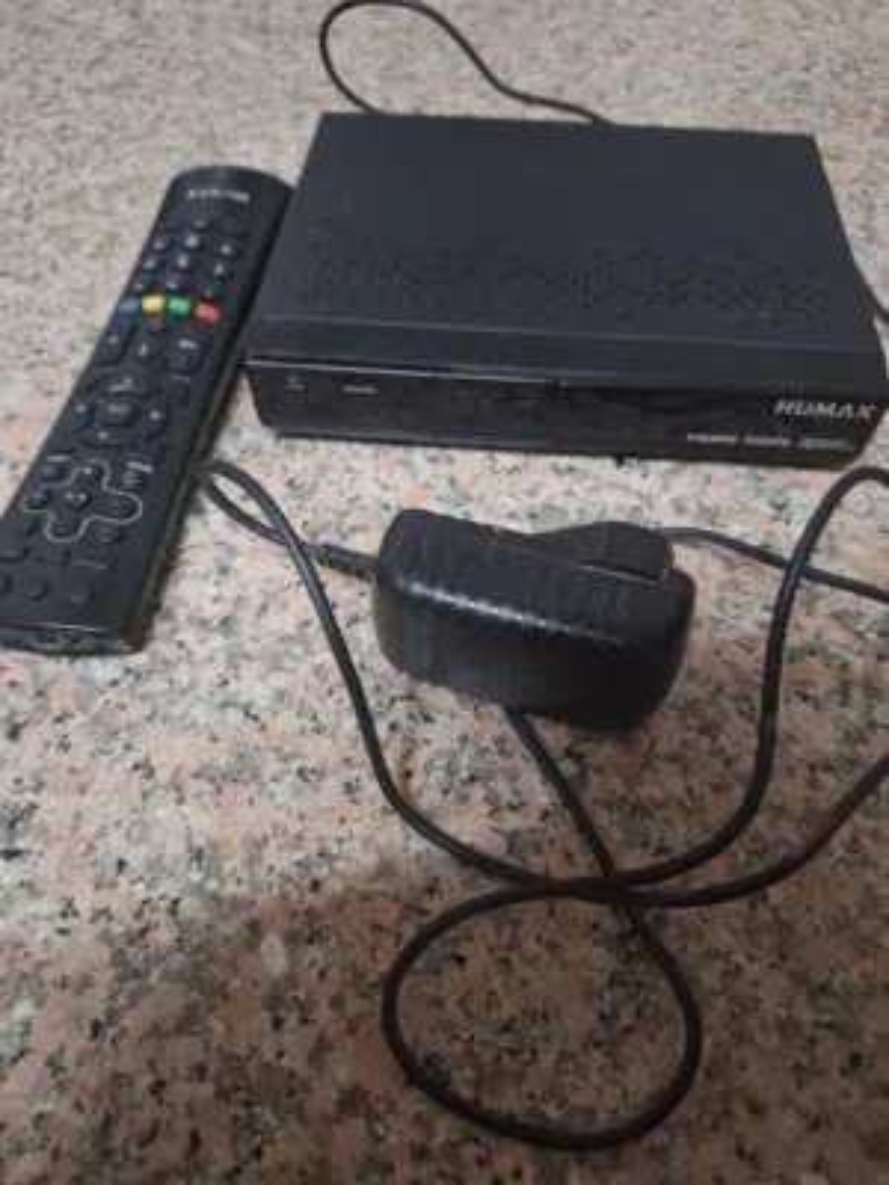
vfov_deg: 73.9
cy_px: 592
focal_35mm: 23
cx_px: 444
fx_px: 788
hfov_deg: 58.9
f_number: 1.8
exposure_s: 1/20
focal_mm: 5.54
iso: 500
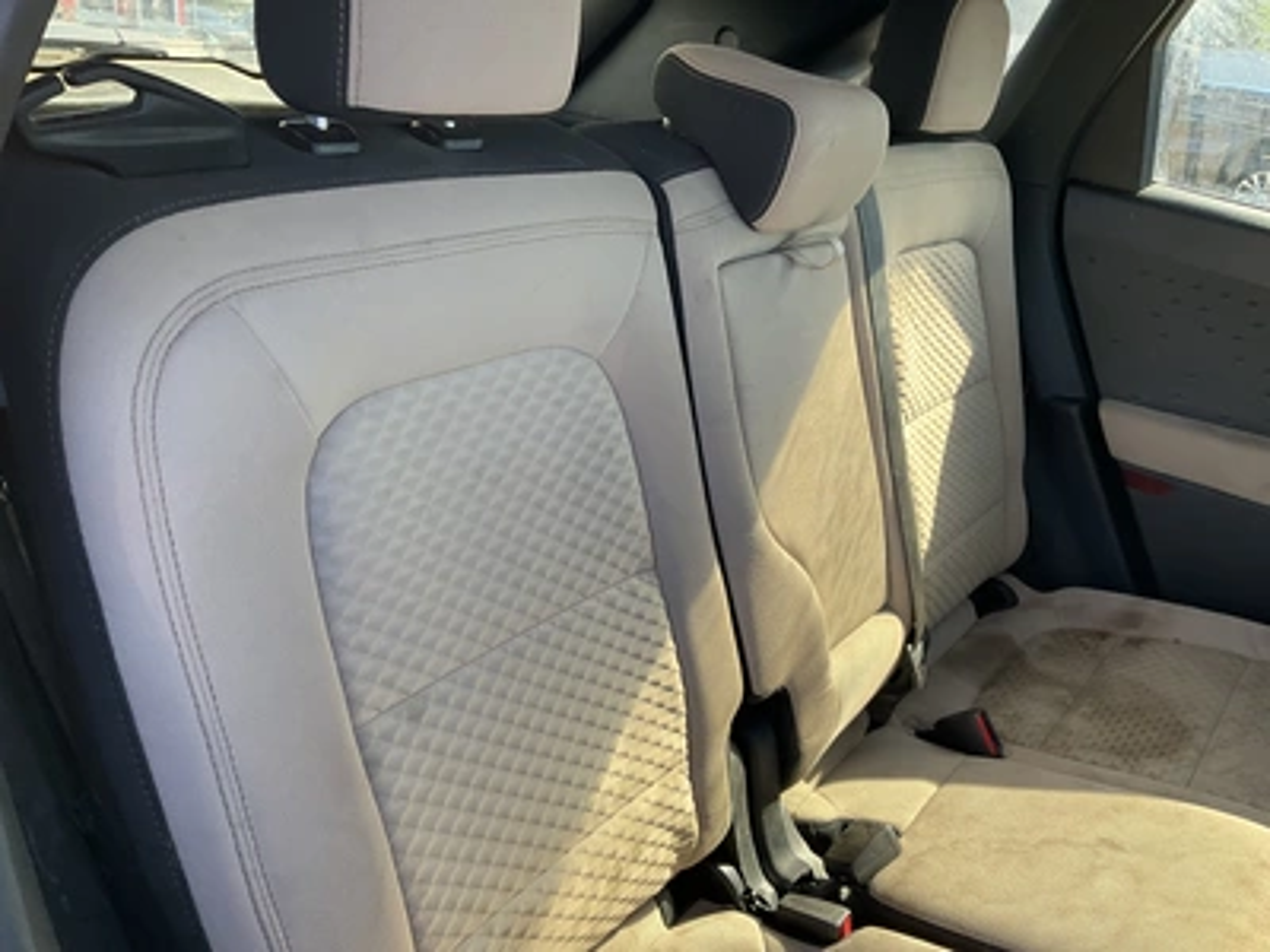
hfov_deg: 61.7
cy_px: 476
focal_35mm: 29
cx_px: 635
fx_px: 1064
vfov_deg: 48.2
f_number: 1.8
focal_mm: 3
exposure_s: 1/122
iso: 32
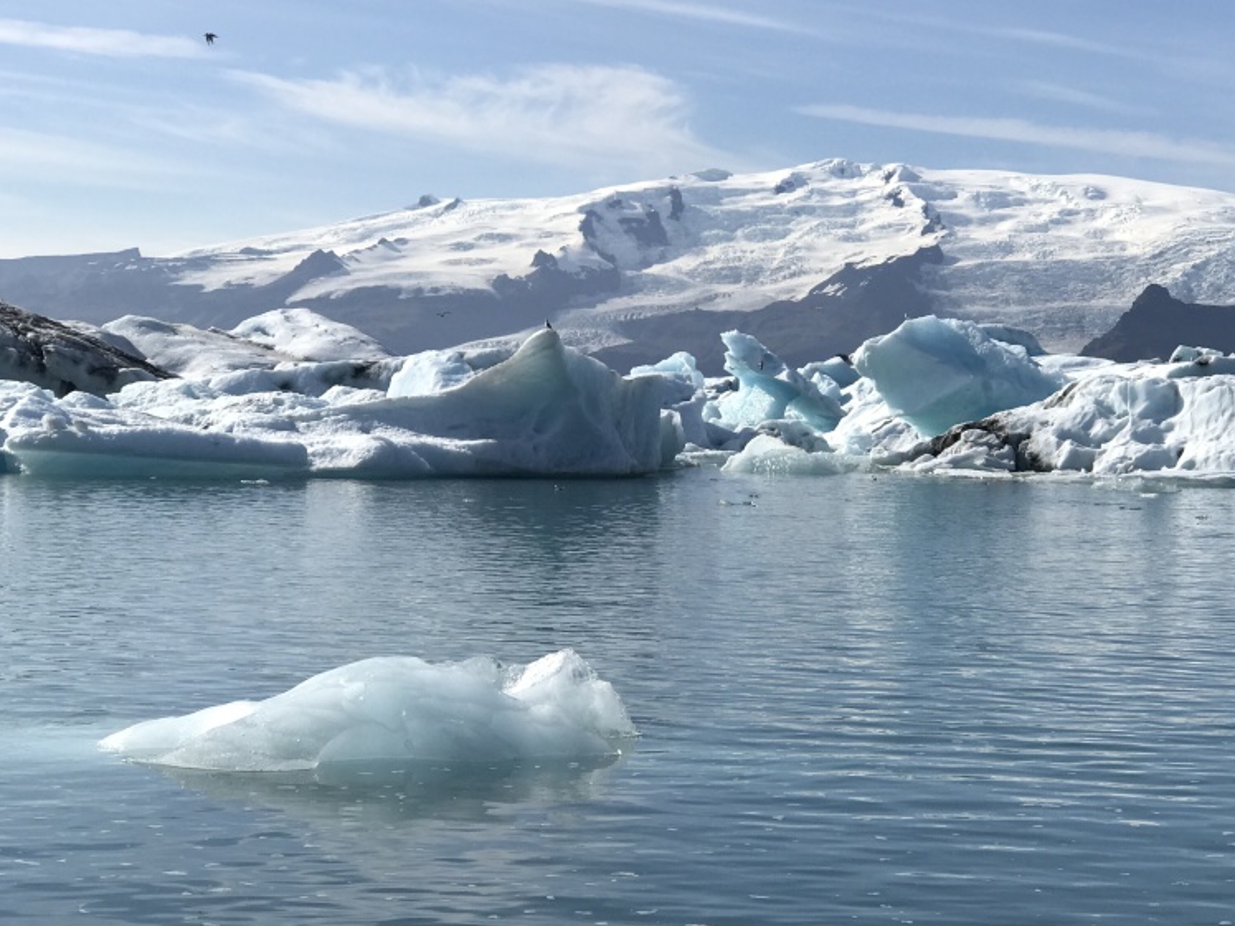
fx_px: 2783
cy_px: 475
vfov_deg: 18.9
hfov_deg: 25.0
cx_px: 733
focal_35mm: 78
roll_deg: -0.8
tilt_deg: -1.7
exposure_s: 1/1808
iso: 20
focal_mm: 6.6
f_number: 2.8
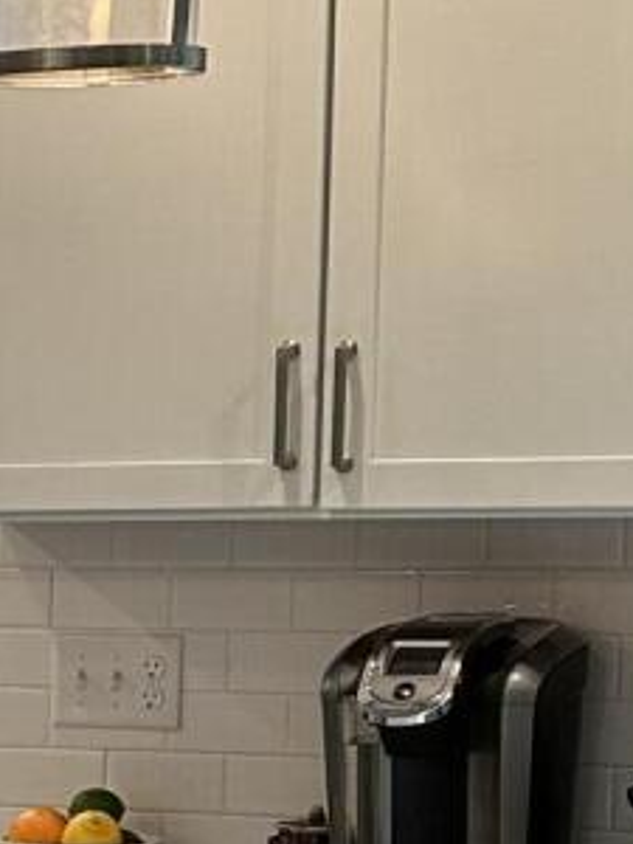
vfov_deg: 12.1
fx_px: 3901
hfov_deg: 8.3
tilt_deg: -8.4
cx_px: -1044
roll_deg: +1.1
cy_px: 1010
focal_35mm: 160
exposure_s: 1/60
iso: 125
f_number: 1.78
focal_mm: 6.86
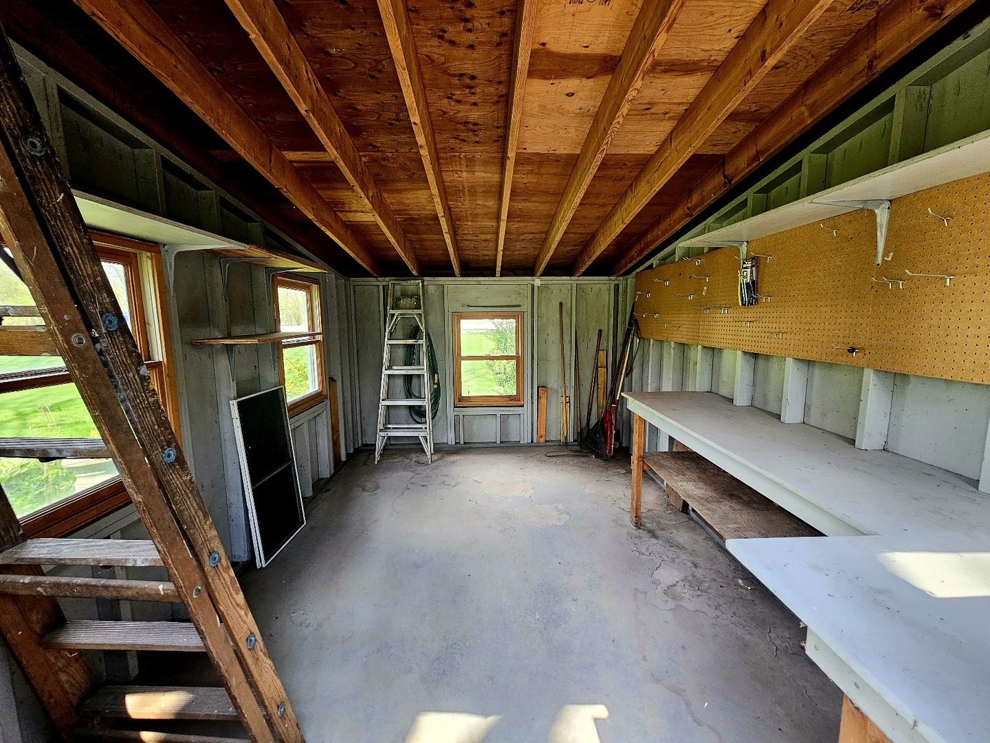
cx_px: 495
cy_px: 372
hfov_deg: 106.2
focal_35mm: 13
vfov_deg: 89.9
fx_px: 372
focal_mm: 2.2
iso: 100
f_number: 2.2
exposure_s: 1/60.2
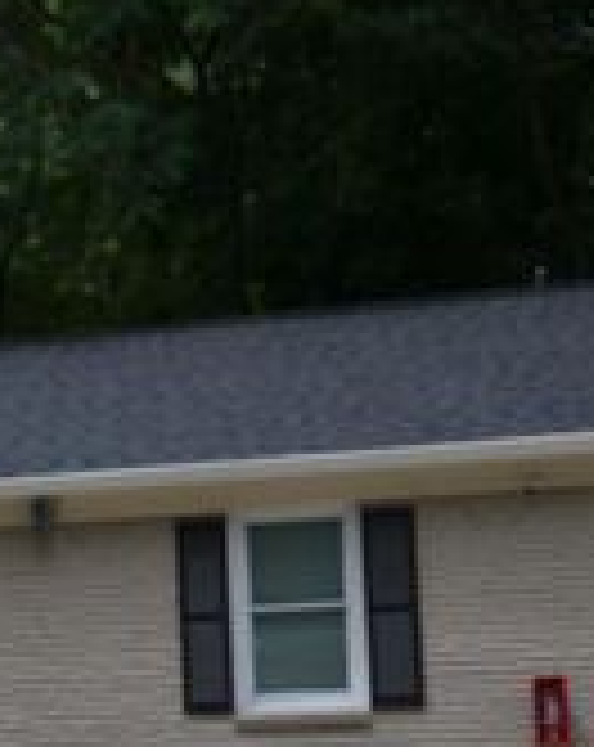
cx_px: -266
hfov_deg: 16.6
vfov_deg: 21.9
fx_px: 1875
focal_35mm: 85
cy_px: 704
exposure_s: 1/200
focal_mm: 20
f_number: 7.1
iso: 100
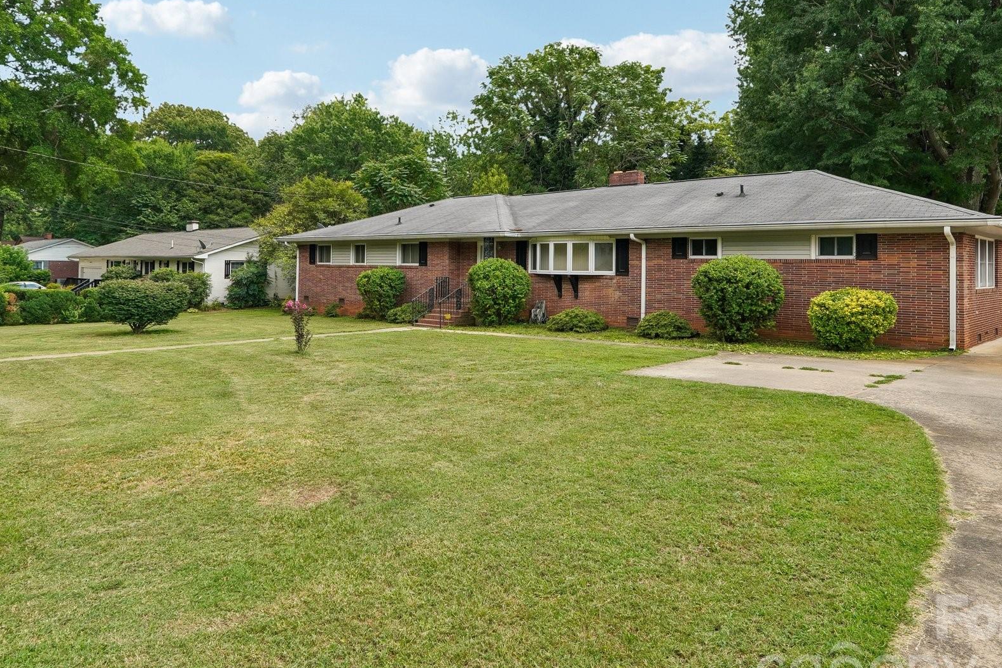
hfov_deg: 68.7
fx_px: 733
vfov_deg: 48.9
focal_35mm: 26
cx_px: 488
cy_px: 285
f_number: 8
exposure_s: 1/30
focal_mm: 13.5
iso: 100
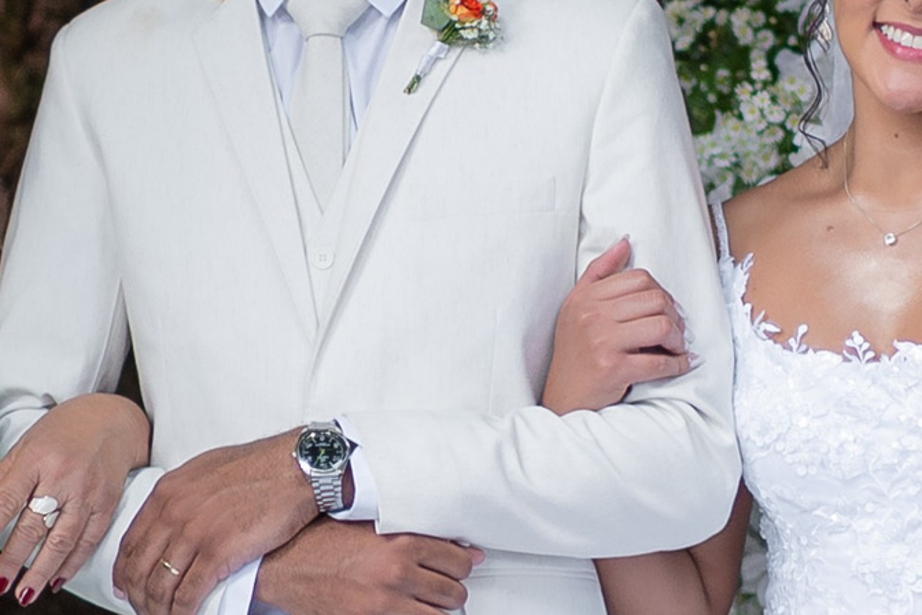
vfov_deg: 6.4
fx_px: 5455
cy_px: 297
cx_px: 321
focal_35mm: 213
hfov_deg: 9.7
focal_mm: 35
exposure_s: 1/400
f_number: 1.4
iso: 640
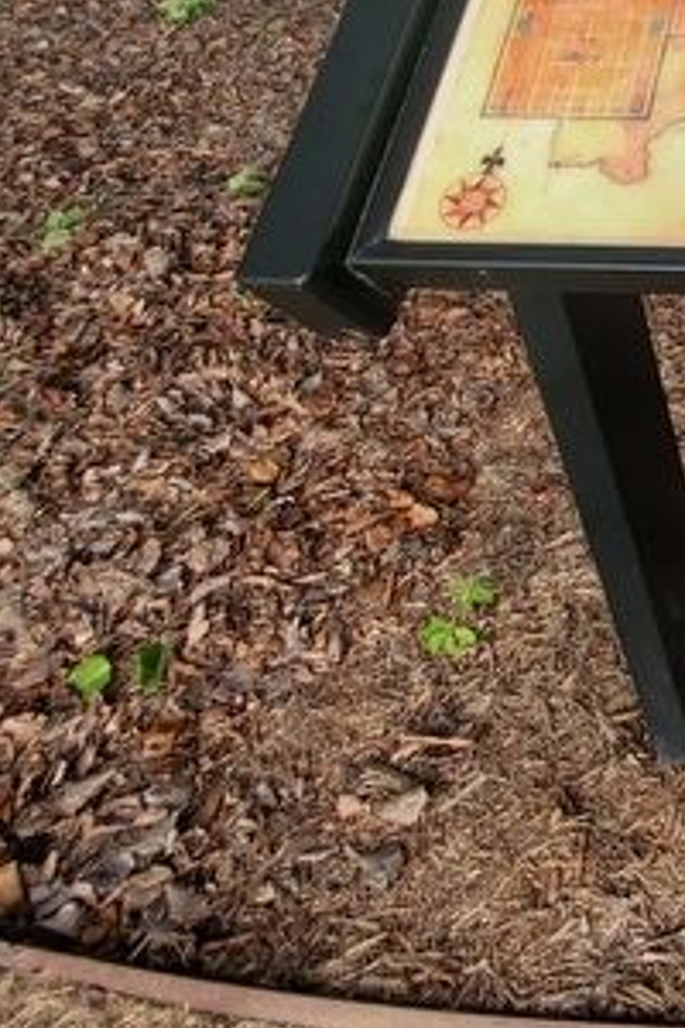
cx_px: 1014
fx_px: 1027
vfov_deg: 48.7
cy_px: 147
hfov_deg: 26.9
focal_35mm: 36
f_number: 2.2
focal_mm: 1.8
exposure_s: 1/176
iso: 50
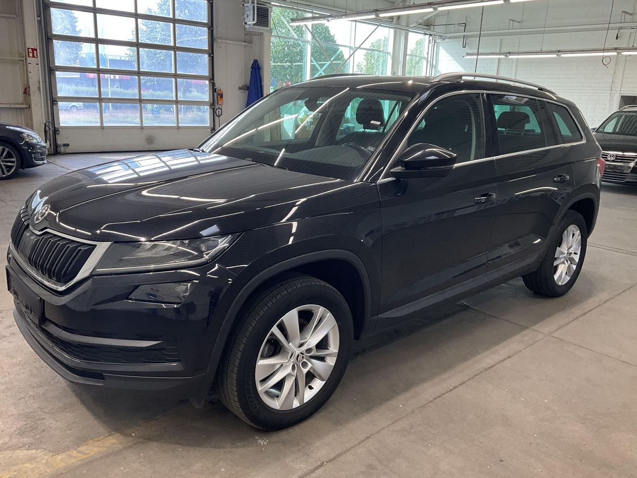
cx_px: 318
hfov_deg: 61.7
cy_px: 239
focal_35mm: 29
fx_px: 534
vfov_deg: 48.2
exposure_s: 1/100
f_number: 1.8
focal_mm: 3
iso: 50
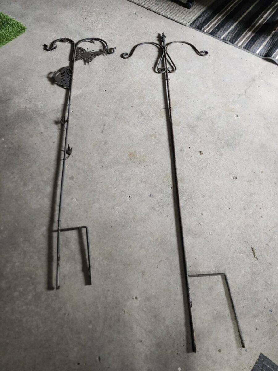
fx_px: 246
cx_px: 139
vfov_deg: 73.9
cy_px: 186
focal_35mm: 23
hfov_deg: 58.9
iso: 1000
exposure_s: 1/120
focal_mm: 5.54
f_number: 1.8
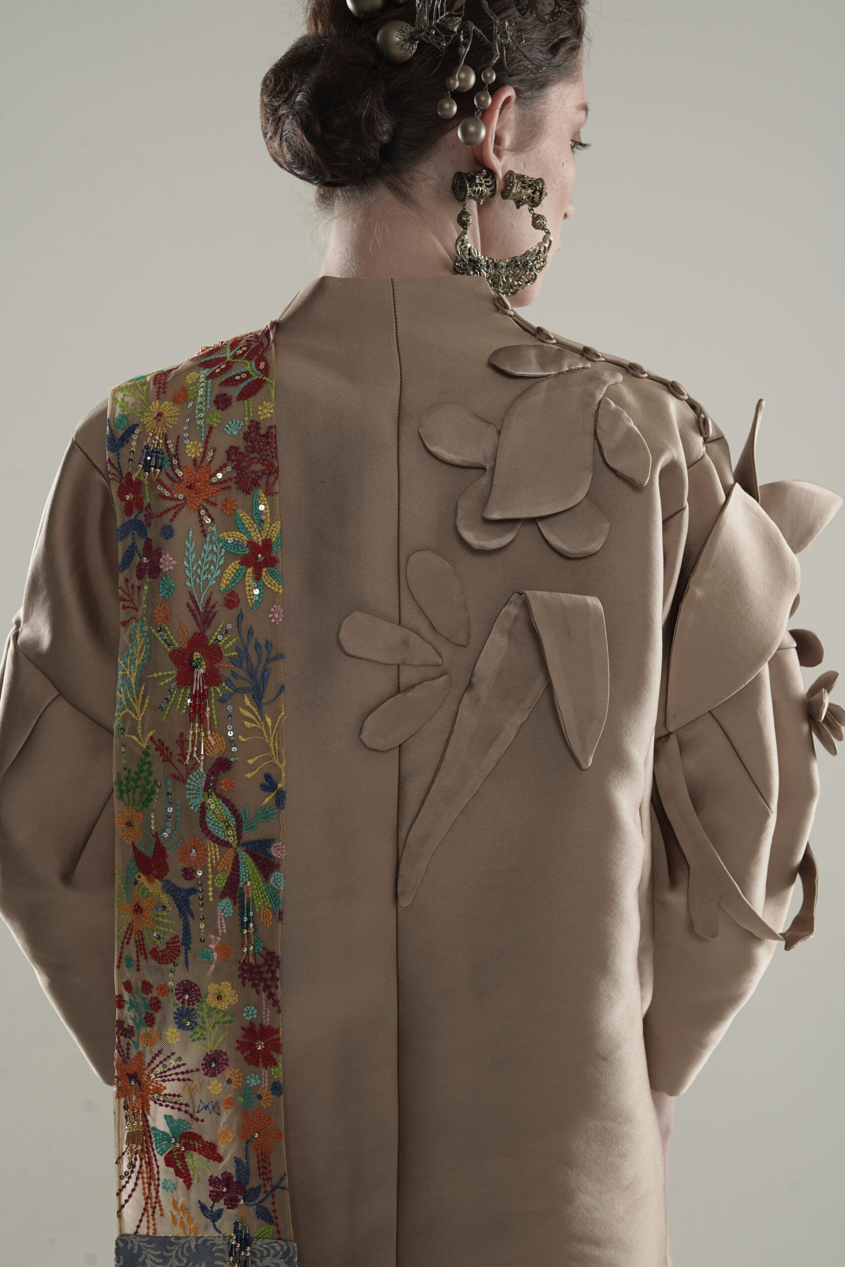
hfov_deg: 27.0
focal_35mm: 50
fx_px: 1760
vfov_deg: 39.6
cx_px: 422
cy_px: 634
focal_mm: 50
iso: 200
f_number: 7.1
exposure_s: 1/125
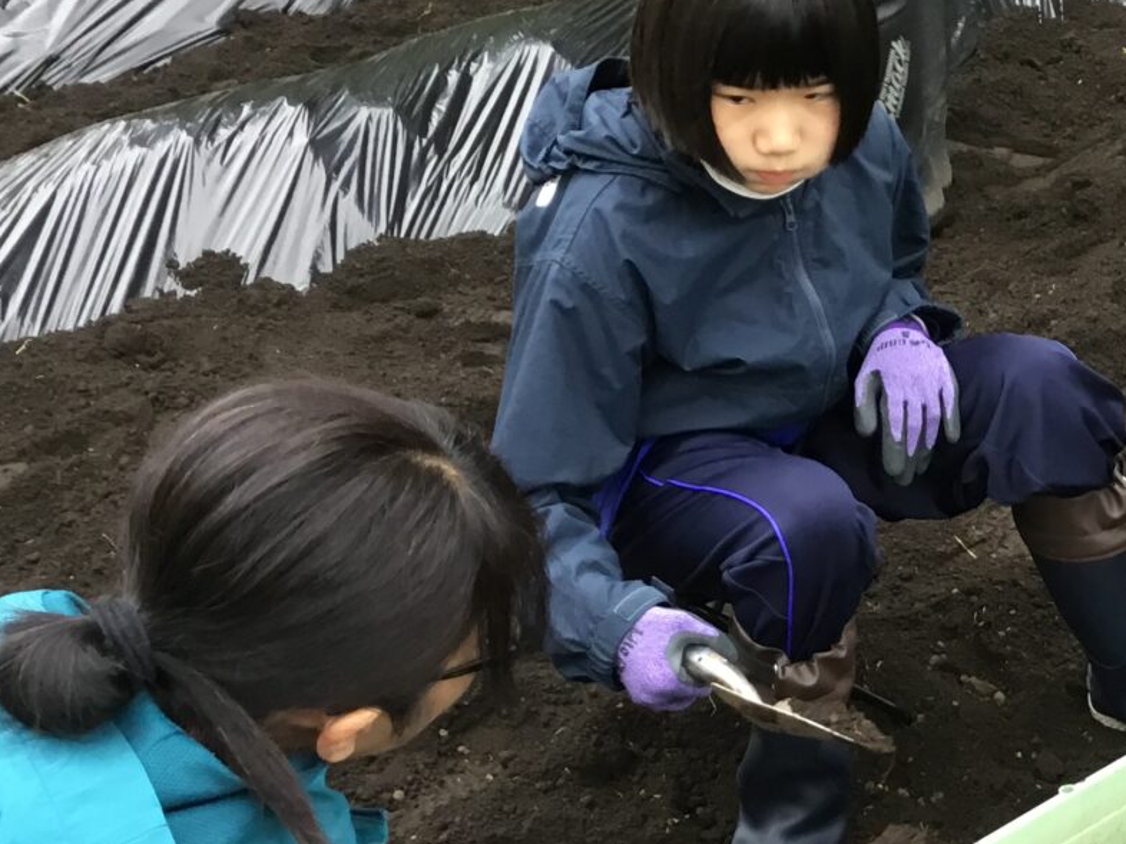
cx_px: 1027
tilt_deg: -29.9
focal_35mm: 71
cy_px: 618
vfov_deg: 20.6
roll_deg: +2.9
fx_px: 2309
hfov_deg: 26.4
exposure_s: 1/30
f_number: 2.4
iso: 32
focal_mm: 3.3
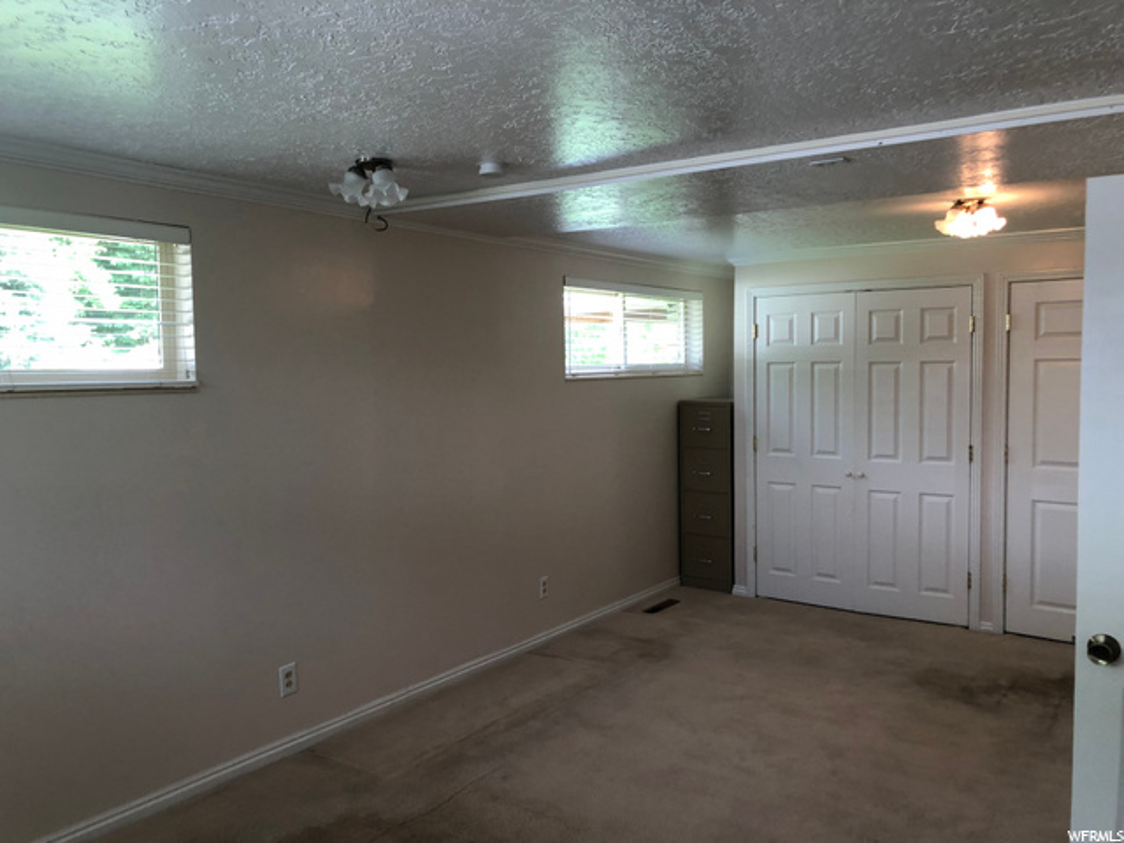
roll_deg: +1.6
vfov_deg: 49.7
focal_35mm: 28
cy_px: 422
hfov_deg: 63.4
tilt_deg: -2.4
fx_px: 909
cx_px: 562
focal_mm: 3.99
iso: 25
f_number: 1.8
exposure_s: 1/30
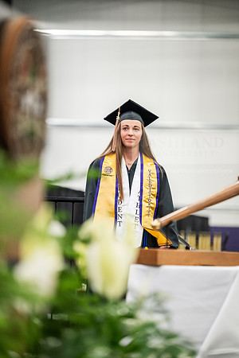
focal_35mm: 155
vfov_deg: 13.2
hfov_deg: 8.9
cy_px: 179
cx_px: 120
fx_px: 1543
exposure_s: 1/200
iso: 2500
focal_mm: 155
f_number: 2.8
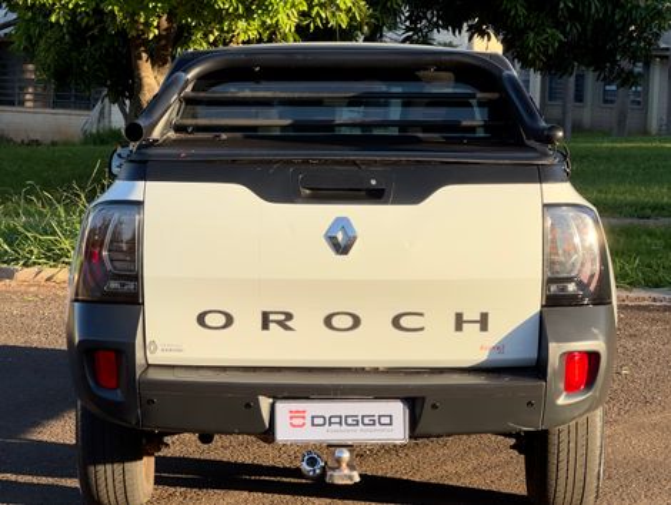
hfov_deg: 25.3
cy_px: 252
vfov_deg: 19.2
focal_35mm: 77
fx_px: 1495
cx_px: 336
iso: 25
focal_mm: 9
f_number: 2.8
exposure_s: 1/164
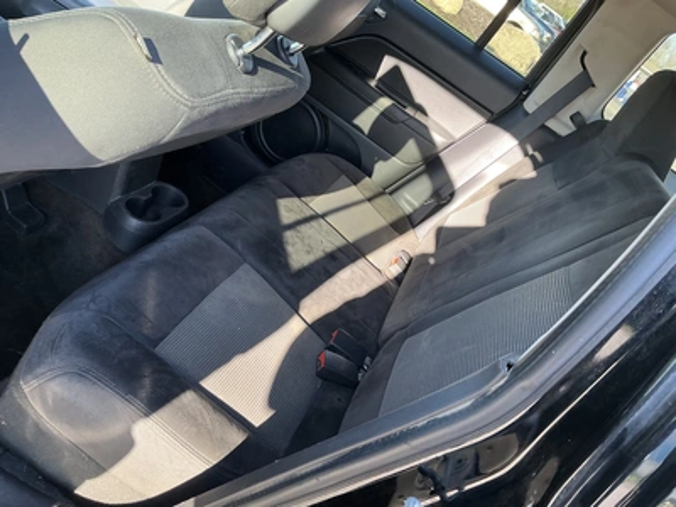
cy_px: 254
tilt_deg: -28.7
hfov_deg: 63.4
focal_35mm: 28
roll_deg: -36.0
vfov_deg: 49.7
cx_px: 338
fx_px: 547
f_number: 1.8
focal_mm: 3
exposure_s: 1/122
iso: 64
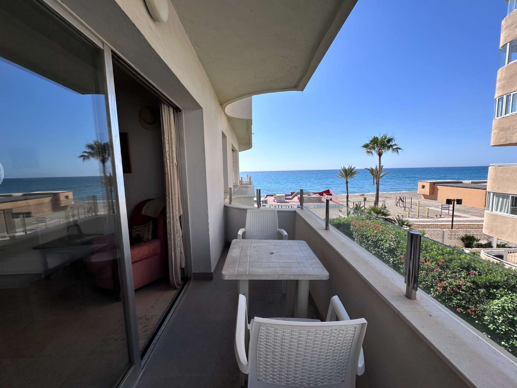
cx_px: 258
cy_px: 194
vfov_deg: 85.7
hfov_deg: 102.1
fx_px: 209
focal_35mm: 14
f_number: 2.2
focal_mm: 2.22
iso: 50
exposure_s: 1/1984
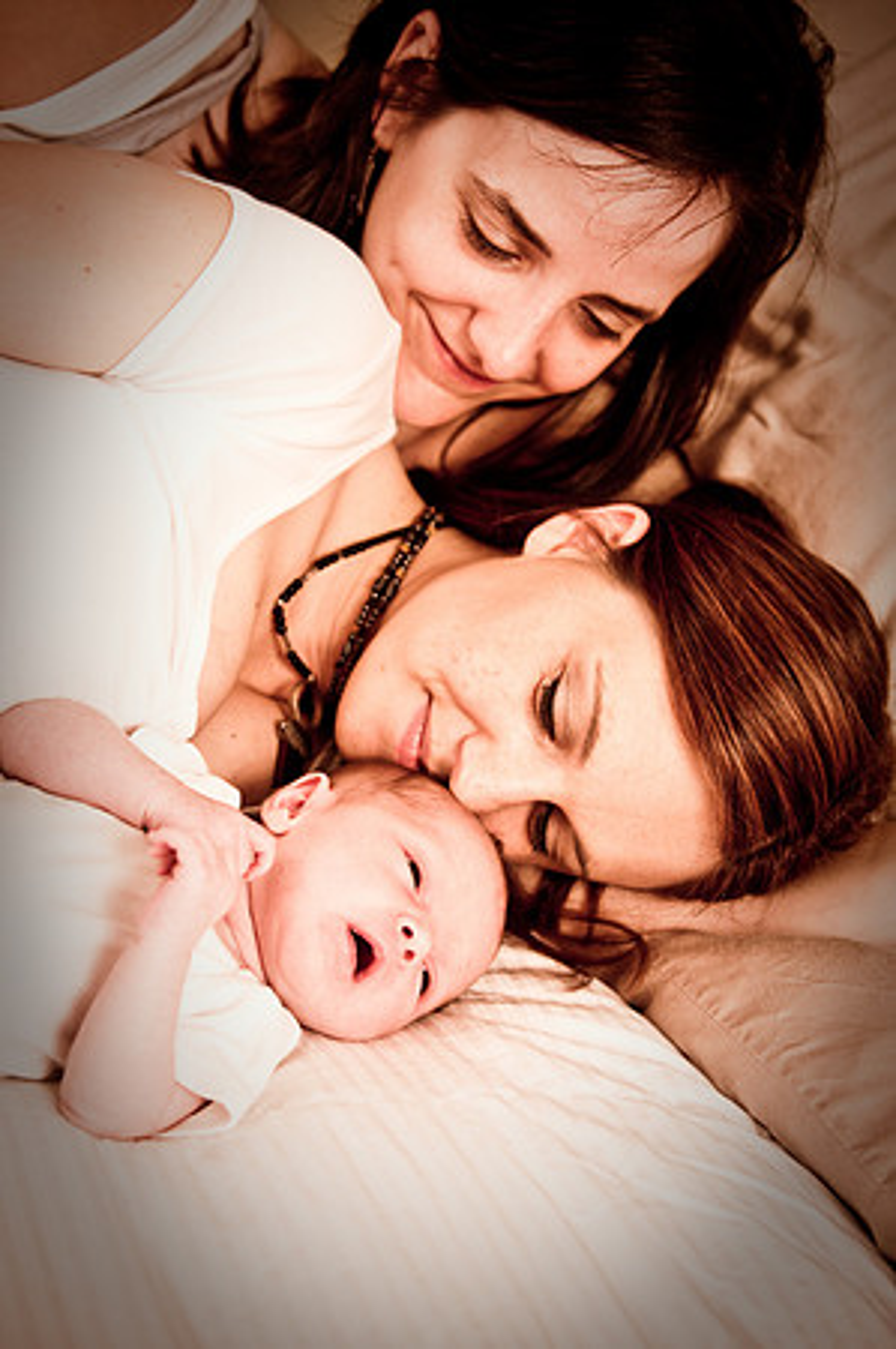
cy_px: 674
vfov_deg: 41.2
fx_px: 1796
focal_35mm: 48
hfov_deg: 28.0
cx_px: 448
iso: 200
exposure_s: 1/40
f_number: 2.8
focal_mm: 32
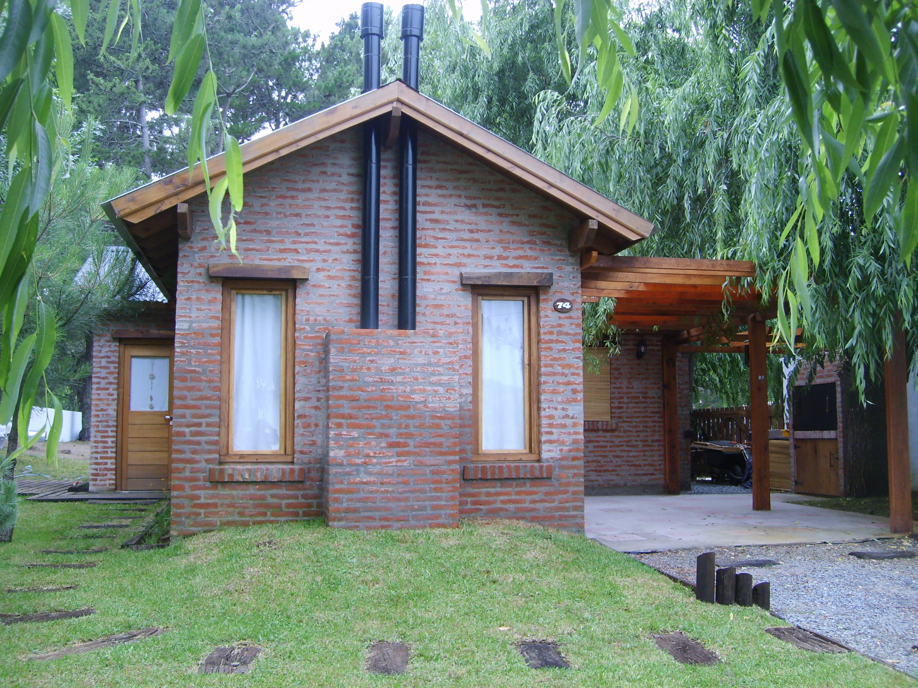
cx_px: 459
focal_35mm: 35
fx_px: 928
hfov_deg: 52.6
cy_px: 344
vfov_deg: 40.7
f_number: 2.8
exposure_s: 1/30
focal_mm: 5.8
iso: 82
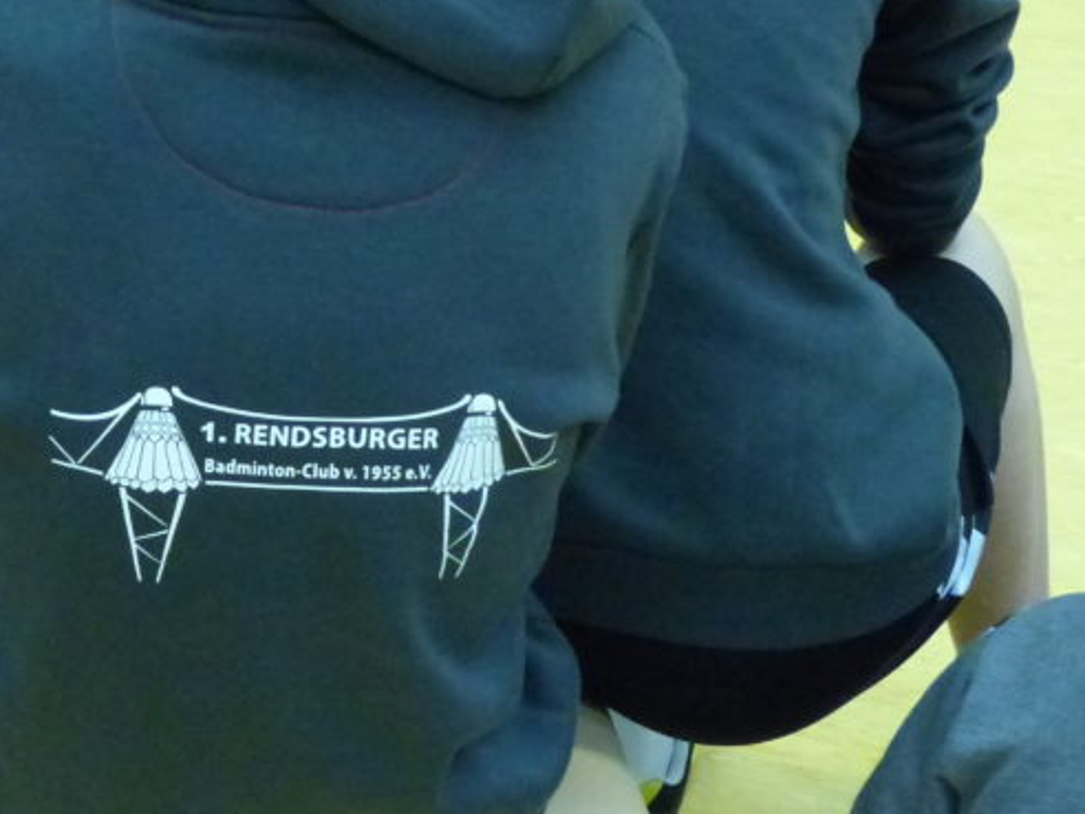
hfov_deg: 18.7
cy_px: 108
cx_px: 221
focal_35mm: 104
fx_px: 3260
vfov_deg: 14.1
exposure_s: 1/100
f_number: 3.5
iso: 1600
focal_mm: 9.1
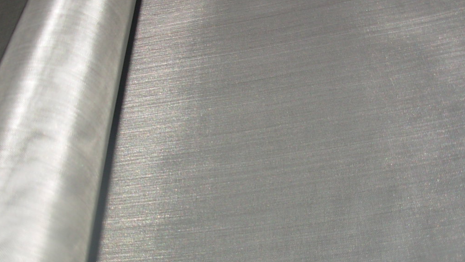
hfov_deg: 48.3
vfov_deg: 28.3
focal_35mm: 42
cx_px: 231
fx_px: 518
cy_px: 145
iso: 50
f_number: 2.9
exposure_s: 1/32
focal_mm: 6.3
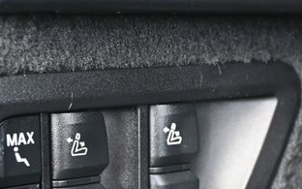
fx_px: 774
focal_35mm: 94
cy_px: 194
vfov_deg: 13.7
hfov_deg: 22.0
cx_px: 114
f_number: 4.8
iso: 800
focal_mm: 30
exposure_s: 1/125
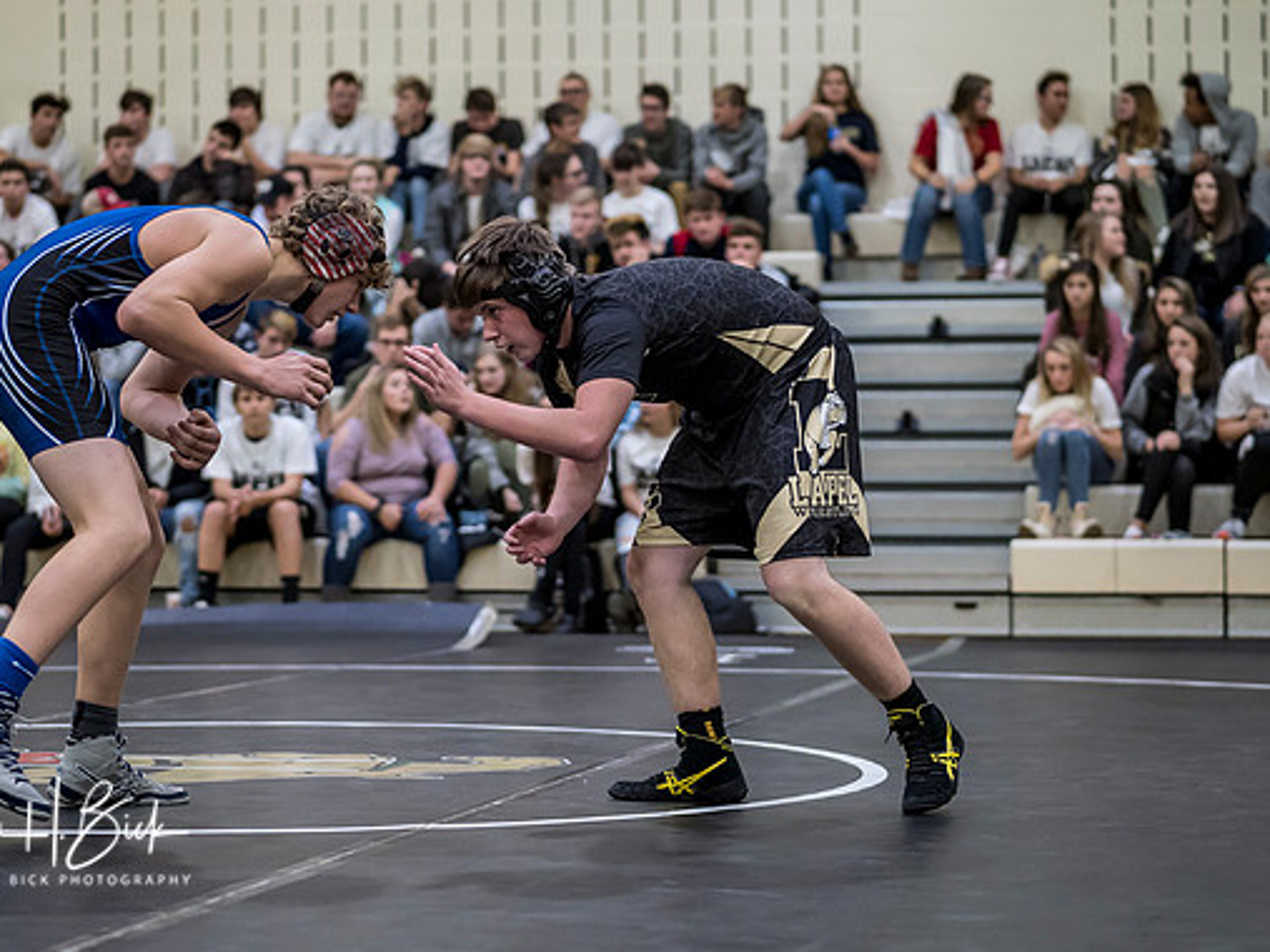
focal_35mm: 103
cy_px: 422
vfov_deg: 14.4
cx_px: 559
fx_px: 3778
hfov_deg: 19.1
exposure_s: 1/1000
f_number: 1.4
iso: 1250
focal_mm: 45
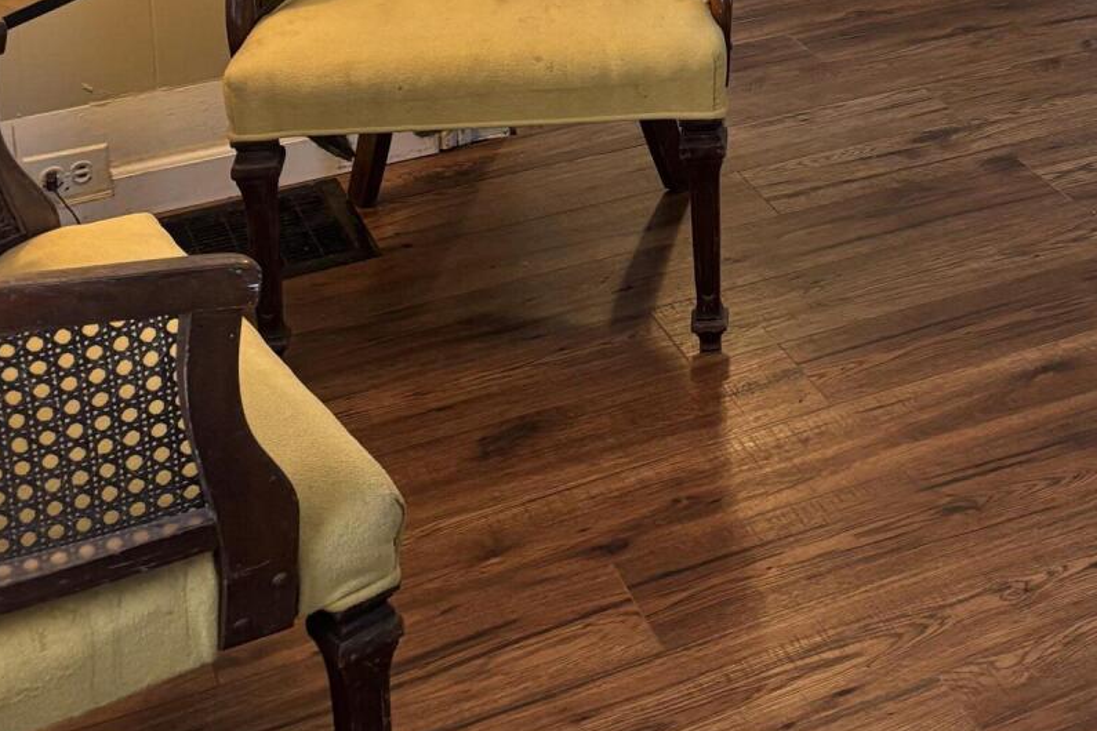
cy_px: -392
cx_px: 873
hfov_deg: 29.0
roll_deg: +2.7
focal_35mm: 68
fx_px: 2072
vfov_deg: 17.8
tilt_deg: -9.5
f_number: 1.6
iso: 160
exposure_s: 1/60
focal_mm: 5.96
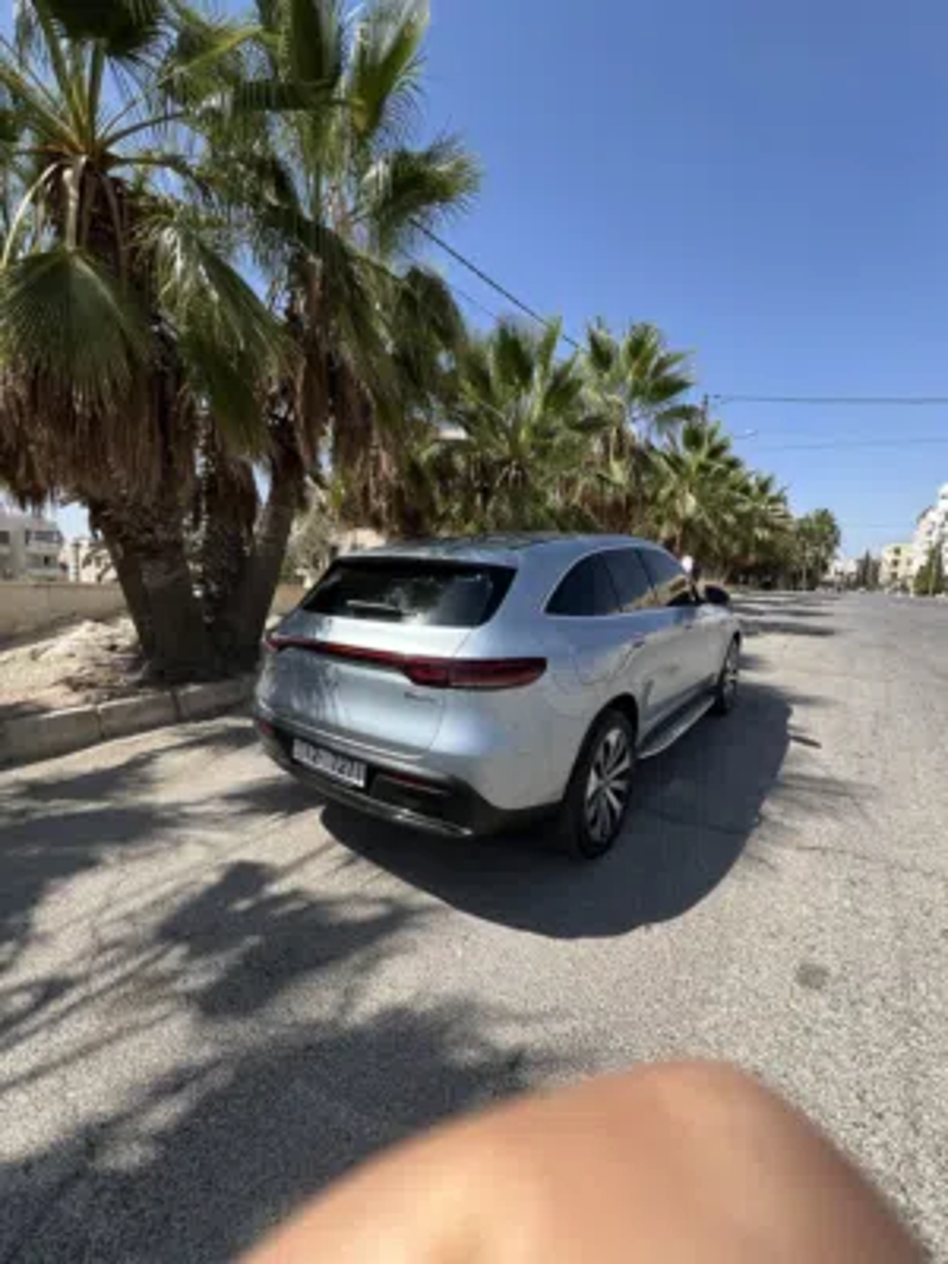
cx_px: 474
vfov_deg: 106.2
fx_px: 475
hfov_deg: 89.9
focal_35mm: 13
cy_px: 632
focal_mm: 1.57
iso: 32
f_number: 1.8
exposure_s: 1/834
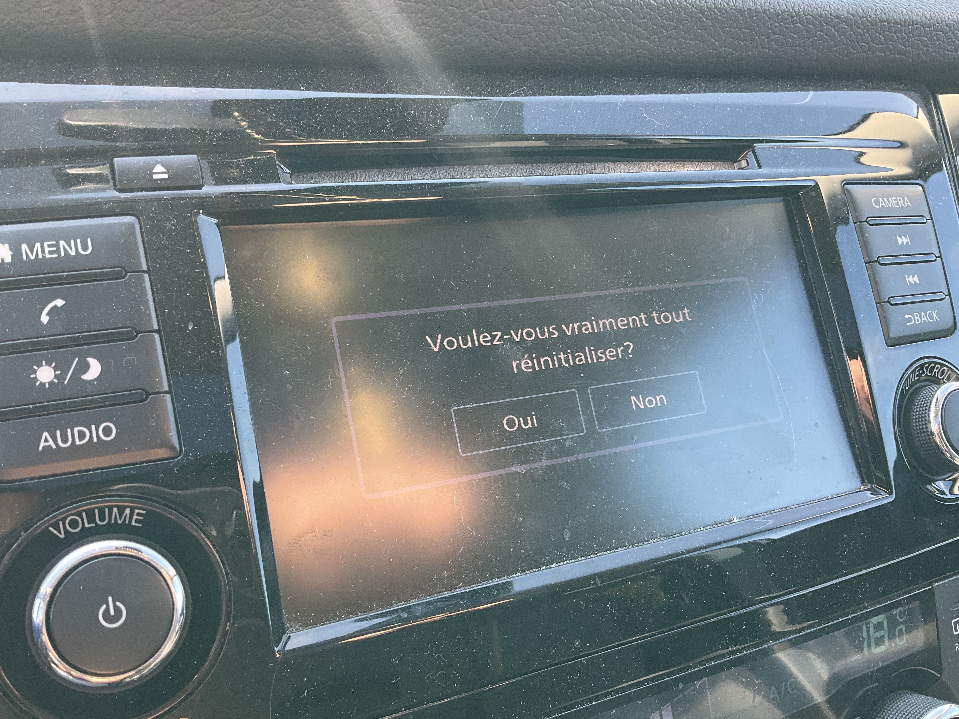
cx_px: 472
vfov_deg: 45.4
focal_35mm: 31
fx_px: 859
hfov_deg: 58.3
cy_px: 379
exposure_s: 1/122
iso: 50
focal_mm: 3
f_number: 1.8
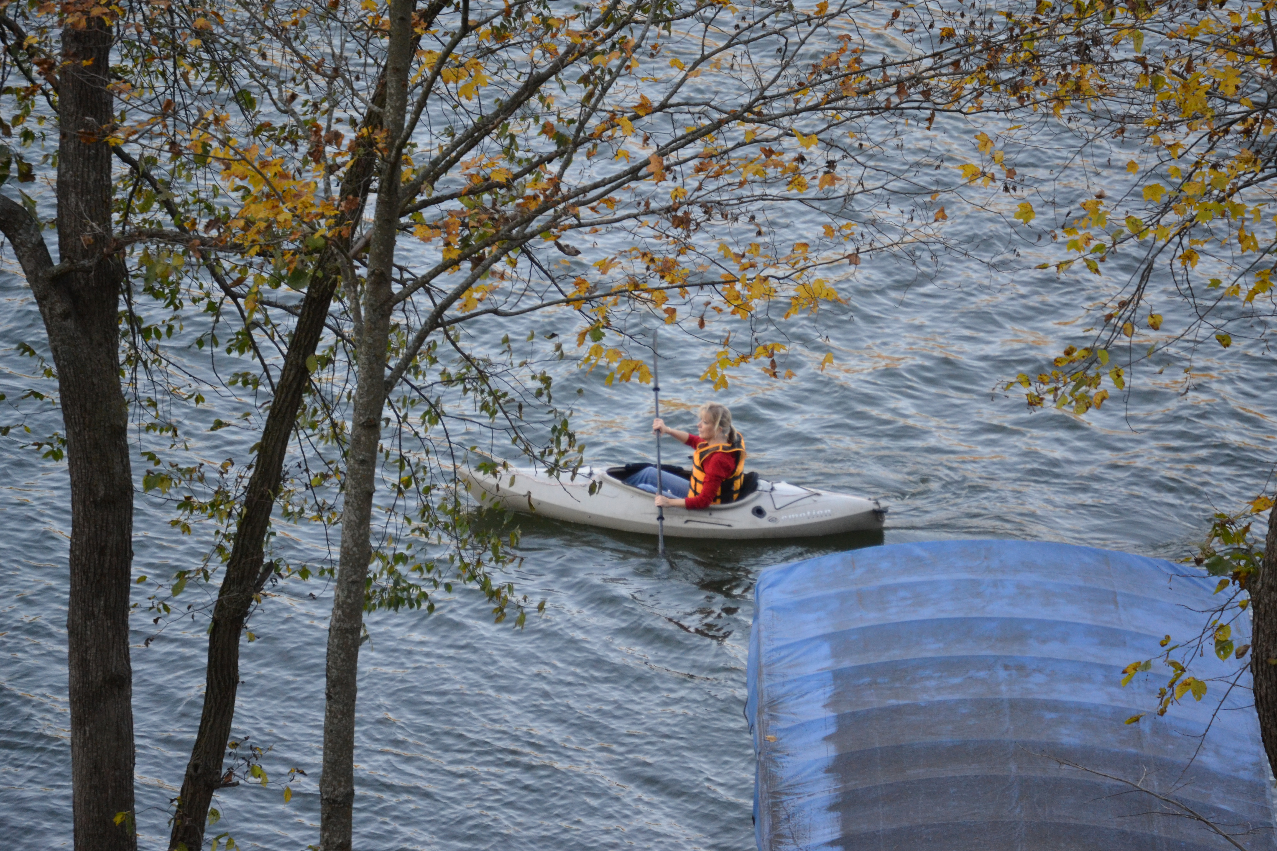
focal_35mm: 300
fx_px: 10641
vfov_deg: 4.6
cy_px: 426
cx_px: 638
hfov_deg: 6.9
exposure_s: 1/500
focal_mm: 200
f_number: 5.6
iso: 1400
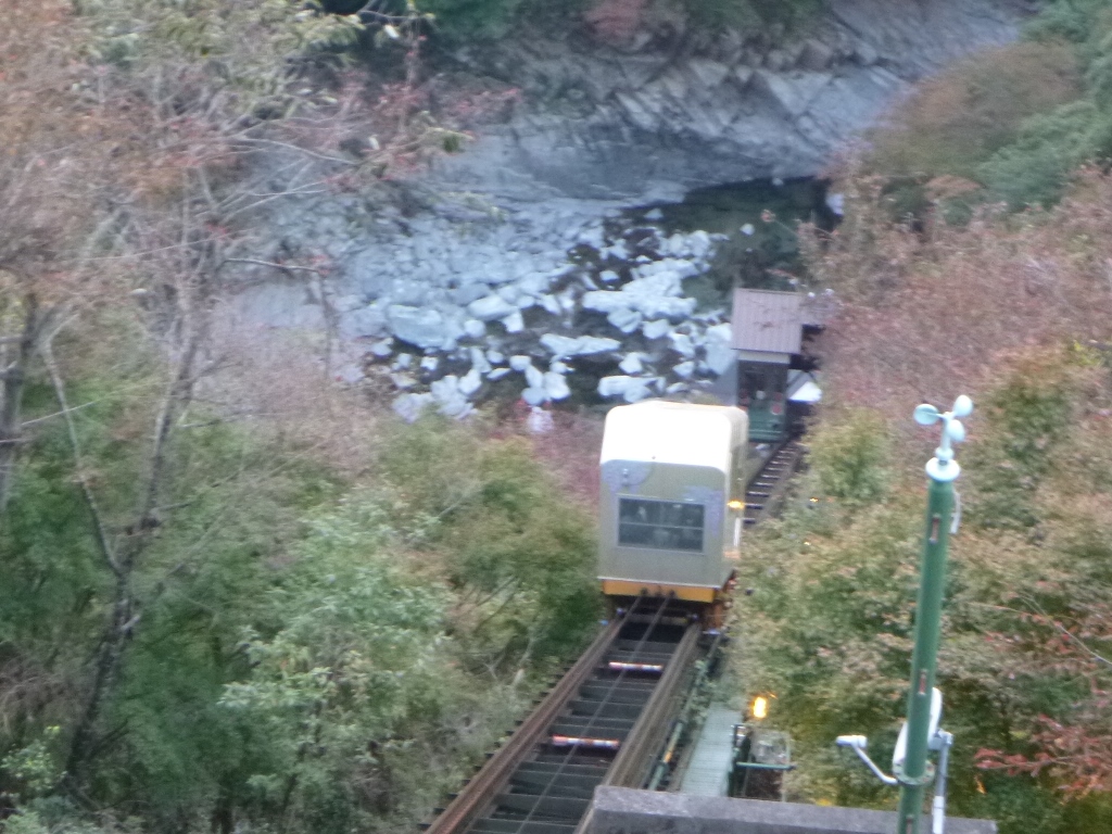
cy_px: 417
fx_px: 5011
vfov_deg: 9.5
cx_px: 556
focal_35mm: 156
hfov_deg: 12.7
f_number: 5.7
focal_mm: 18
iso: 400
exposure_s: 1/6
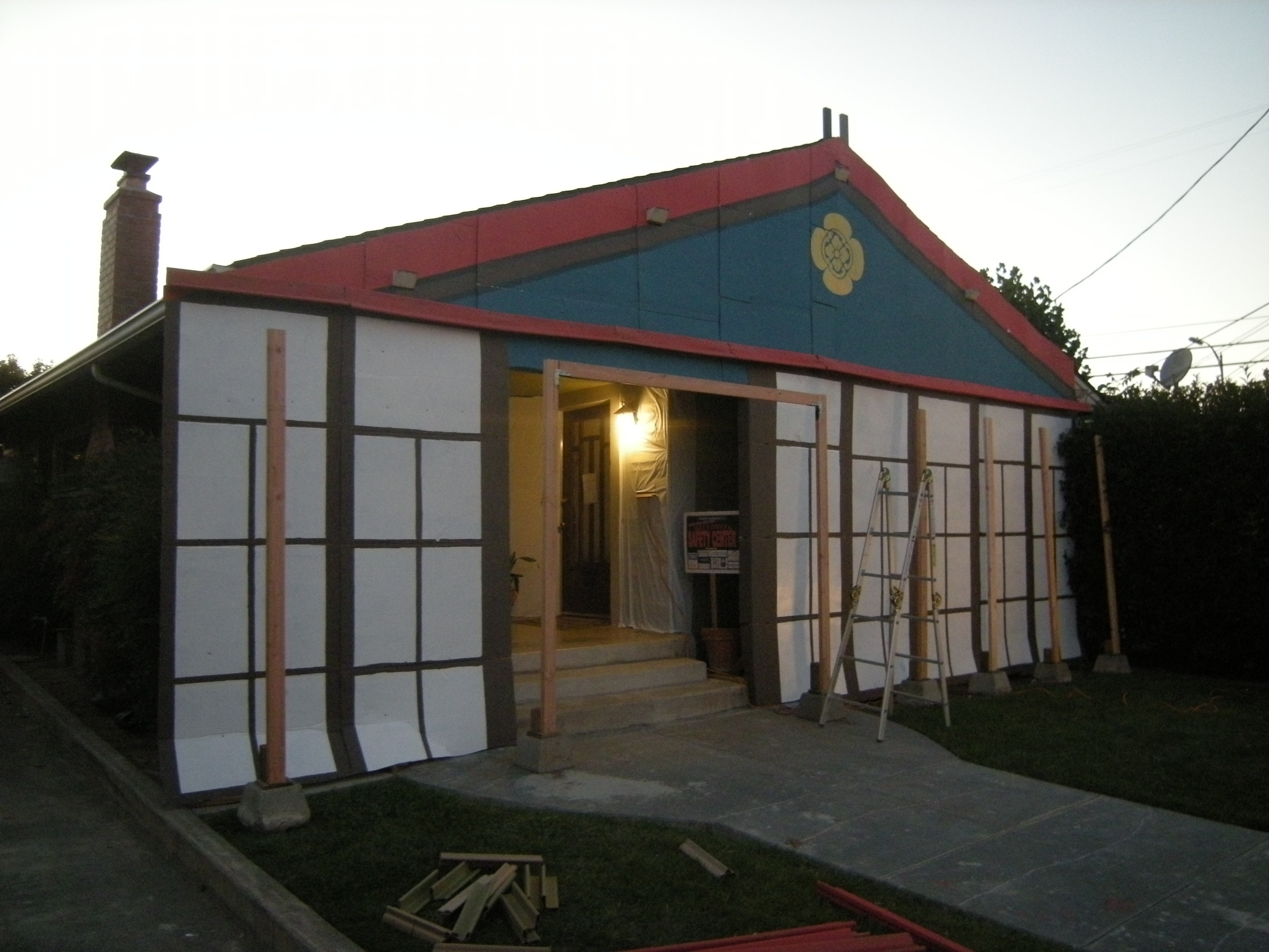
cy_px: 476
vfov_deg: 49.7
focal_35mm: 28
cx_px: 634
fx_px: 1026
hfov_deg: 63.4
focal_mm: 4.7
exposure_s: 1/62.5
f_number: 2.8
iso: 400
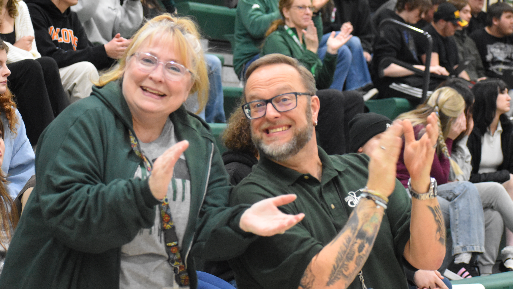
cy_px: 143
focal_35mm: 121
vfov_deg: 10.0
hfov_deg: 17.7
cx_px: 238
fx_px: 1646
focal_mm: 70
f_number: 4.5
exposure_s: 1/125
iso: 3200
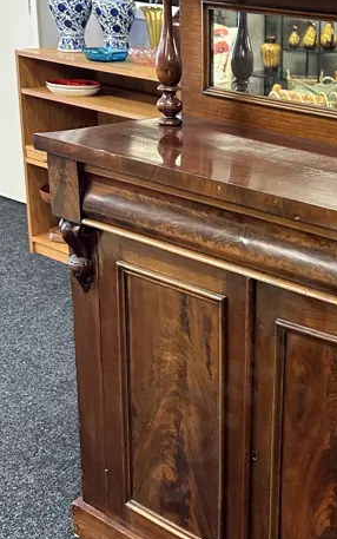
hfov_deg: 21.9
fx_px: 837
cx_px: 339
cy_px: 251
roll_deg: -3.4
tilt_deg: -19.4
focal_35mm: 57
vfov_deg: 35.7
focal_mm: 6.86
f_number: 1.78
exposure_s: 1/50
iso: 320
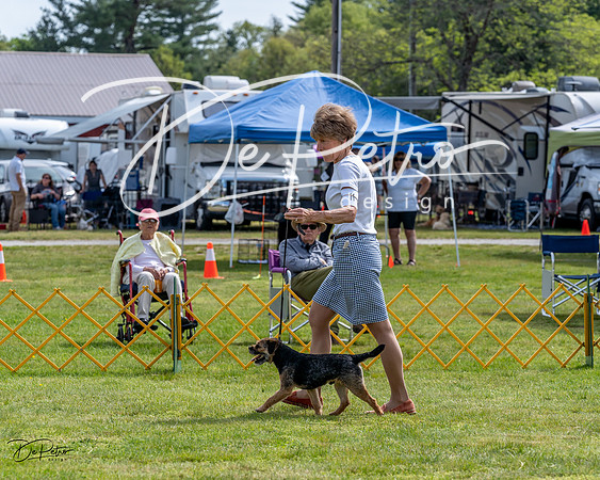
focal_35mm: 139
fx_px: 2476
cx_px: 300
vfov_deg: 11.1
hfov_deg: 13.8
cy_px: 250
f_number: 5.6
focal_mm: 119
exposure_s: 1/1250
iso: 320
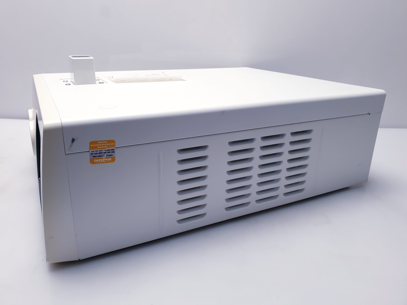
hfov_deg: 67.3
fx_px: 306
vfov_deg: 53.1
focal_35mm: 26
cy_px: 152
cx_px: 204
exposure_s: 1/50
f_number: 2.4
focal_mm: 4.3
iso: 64
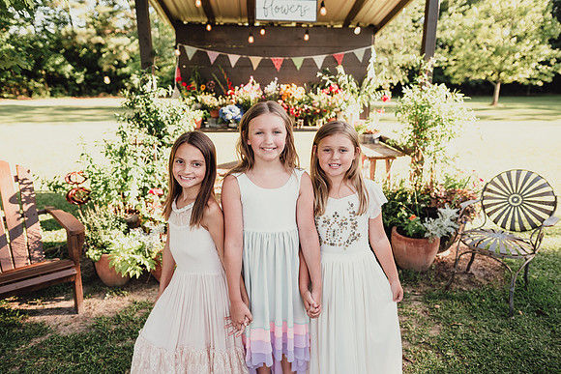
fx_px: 374
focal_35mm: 24
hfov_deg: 73.7
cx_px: 280
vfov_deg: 53.2
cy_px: 187
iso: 160
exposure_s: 1/500
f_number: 2.8
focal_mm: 24
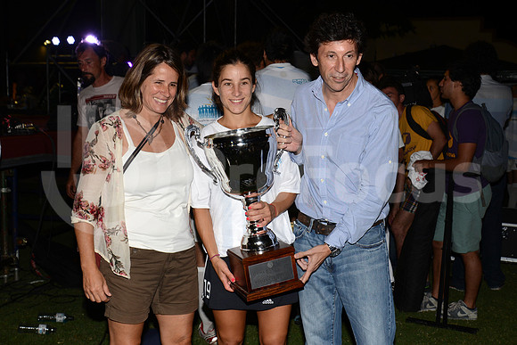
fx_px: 575
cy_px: 172
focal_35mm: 40
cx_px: 258
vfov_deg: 33.4
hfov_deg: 48.4
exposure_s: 1/125
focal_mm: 40
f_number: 6.3
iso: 320
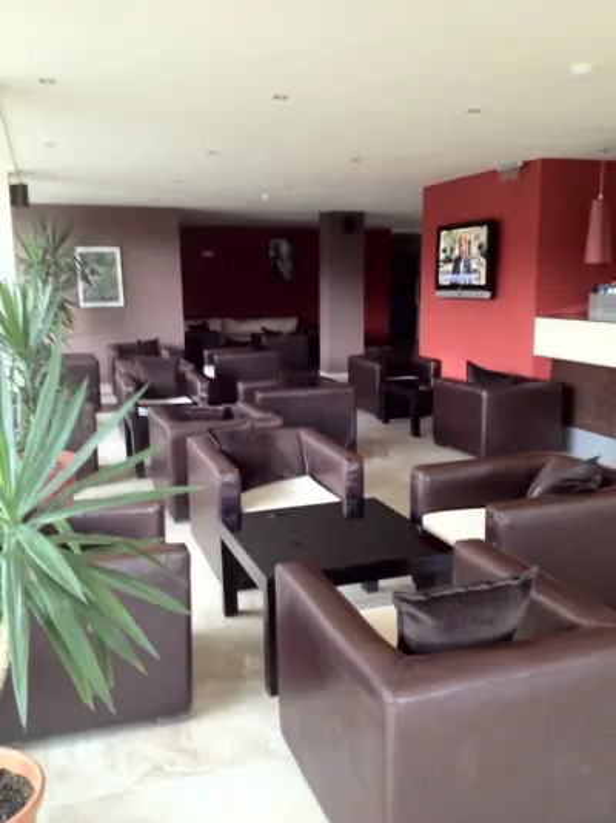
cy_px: 412
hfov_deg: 40.7
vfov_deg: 52.6
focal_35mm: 35
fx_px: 831
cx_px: 308
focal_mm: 4.28
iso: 100
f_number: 2.4
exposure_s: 1/20
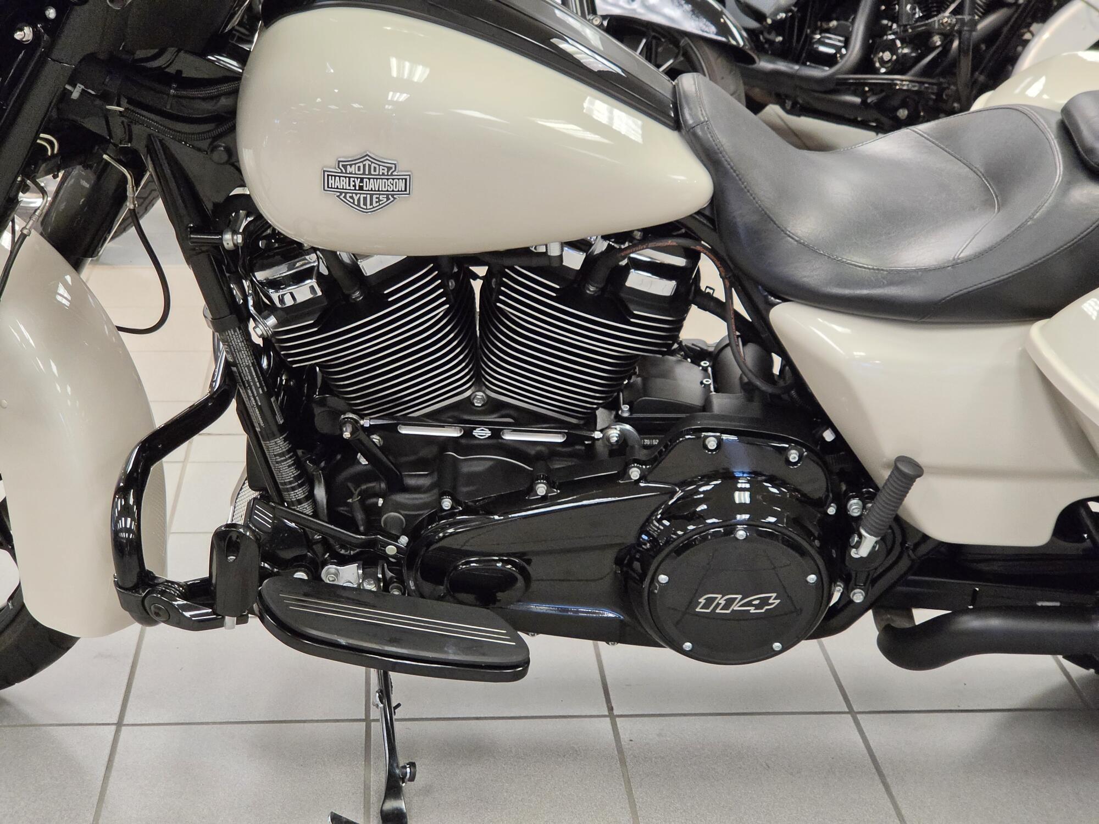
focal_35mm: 69
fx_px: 2191
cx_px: 550
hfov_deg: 28.2
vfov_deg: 21.3
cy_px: 412
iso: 400
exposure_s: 1/120
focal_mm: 7
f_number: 2.4
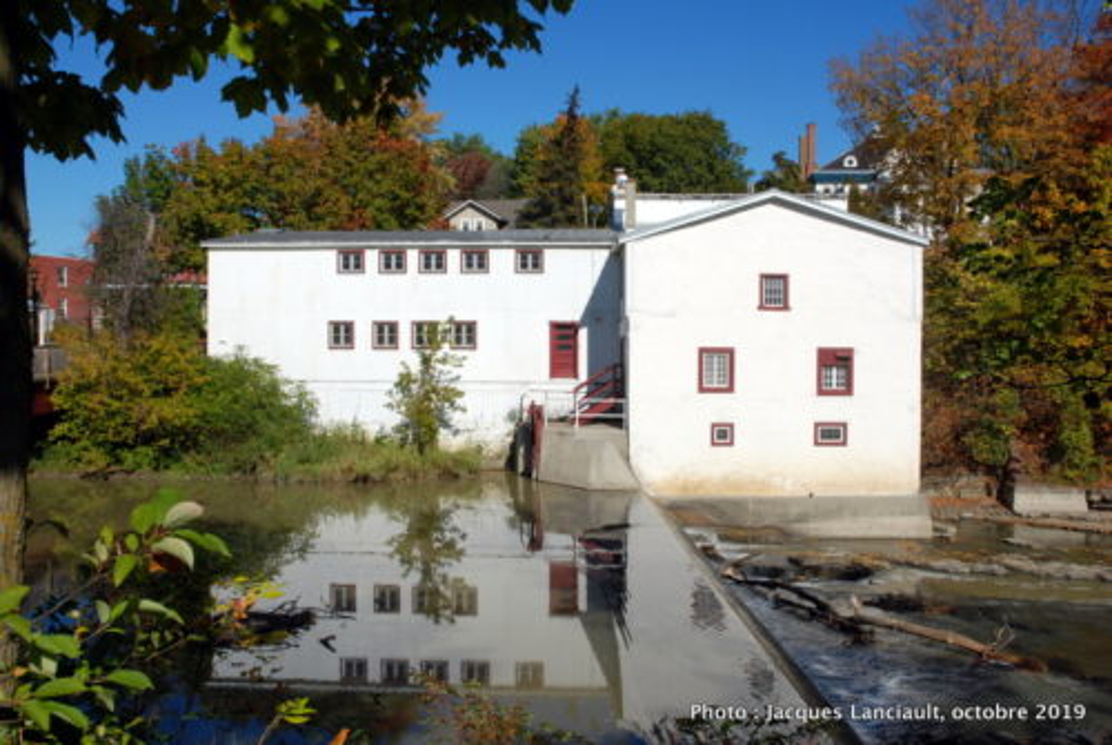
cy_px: 372
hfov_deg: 53.1
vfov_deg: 37.0
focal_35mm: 36
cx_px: 556
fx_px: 1114
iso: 100
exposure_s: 1/100
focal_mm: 24
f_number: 18
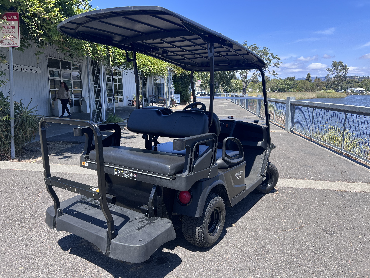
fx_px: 278
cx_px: 185
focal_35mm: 26
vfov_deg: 53.1
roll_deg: +0.5
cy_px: 139
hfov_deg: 67.3
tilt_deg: -9.3
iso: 50
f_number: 1.5
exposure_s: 1/1751
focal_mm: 5.7
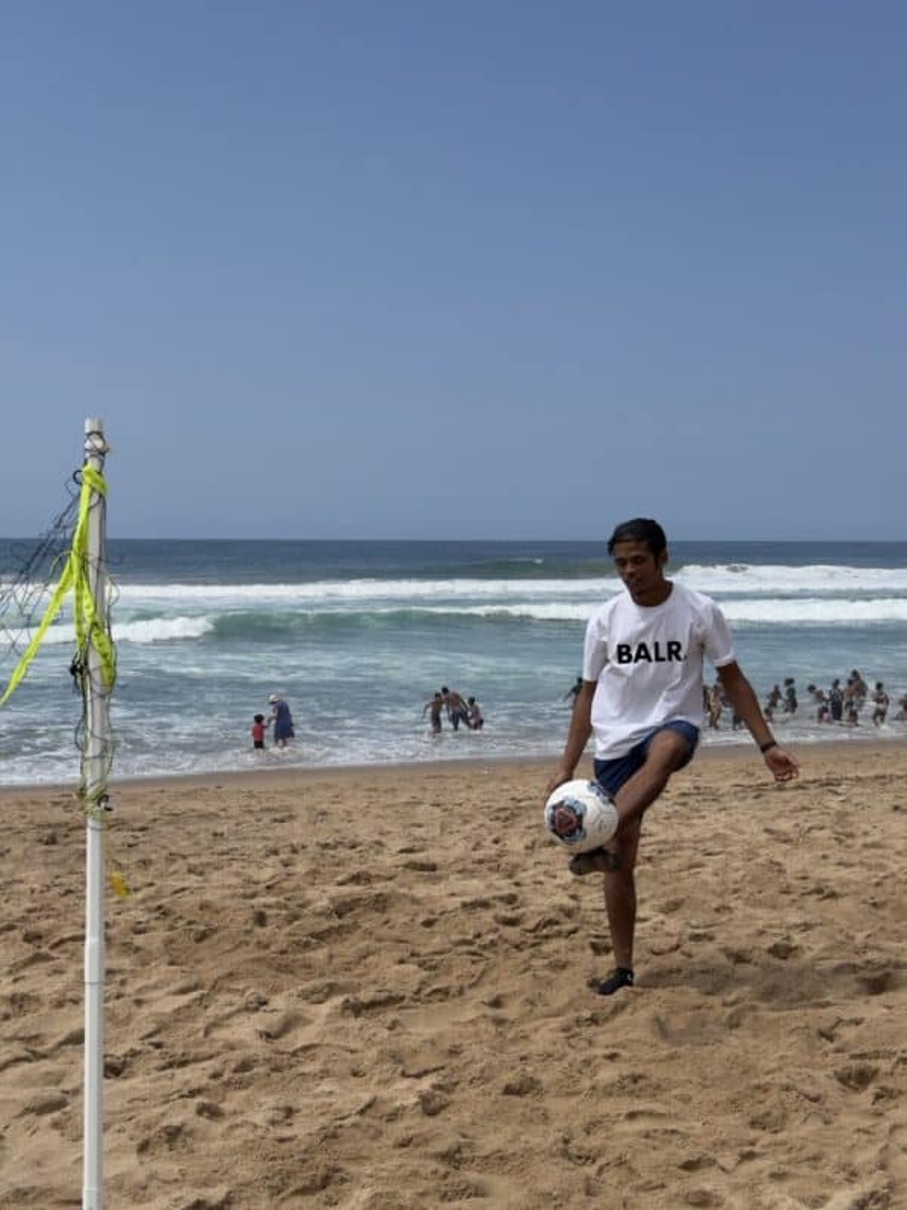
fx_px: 1677
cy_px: 605
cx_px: 454
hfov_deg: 30.3
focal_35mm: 48
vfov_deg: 39.7
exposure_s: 1/9009
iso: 64
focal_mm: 6.76
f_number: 1.78
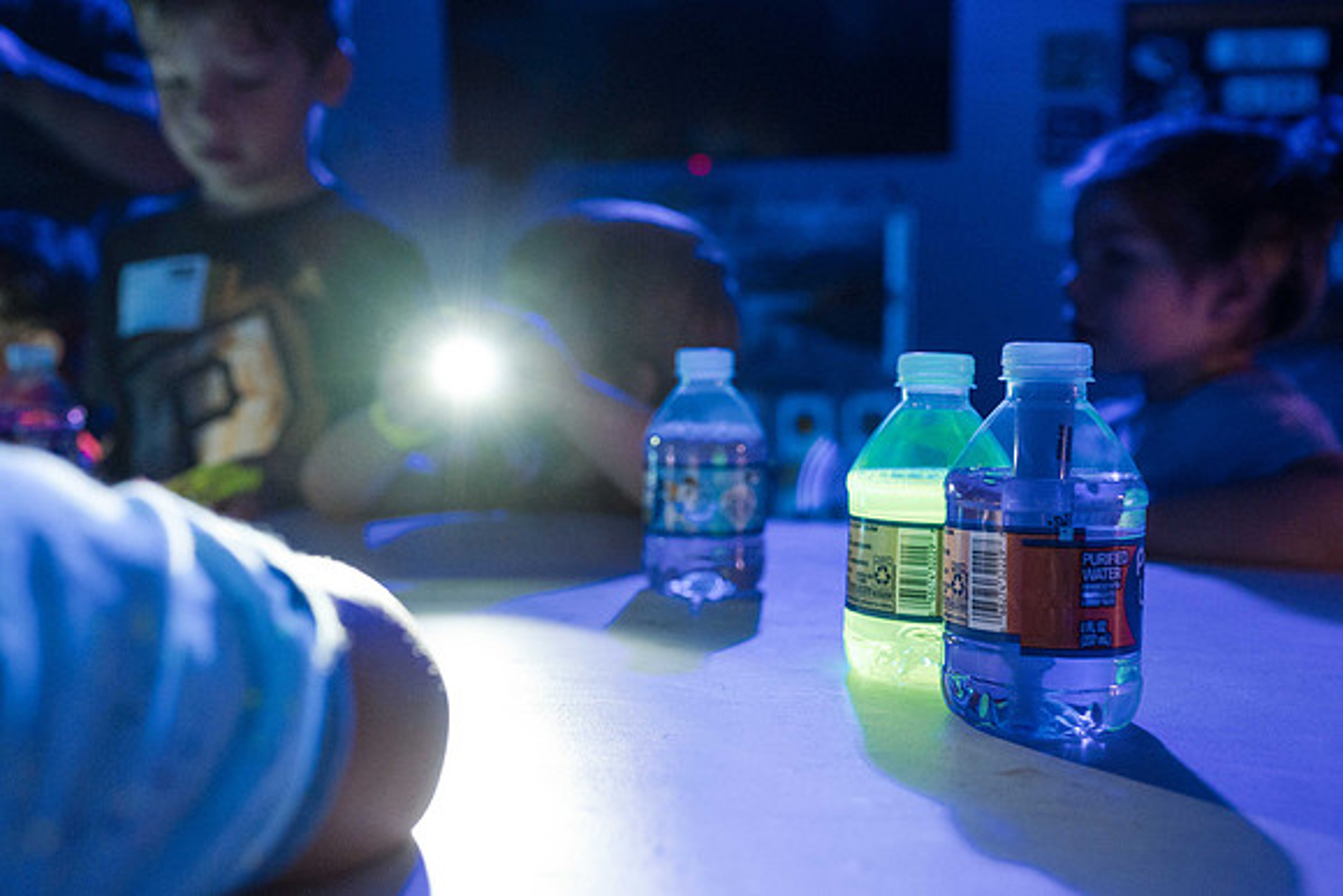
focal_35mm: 38
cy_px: 439
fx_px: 1411
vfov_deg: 35.2
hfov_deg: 50.9
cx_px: 668
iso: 6400
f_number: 4
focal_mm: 35
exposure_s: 1/60
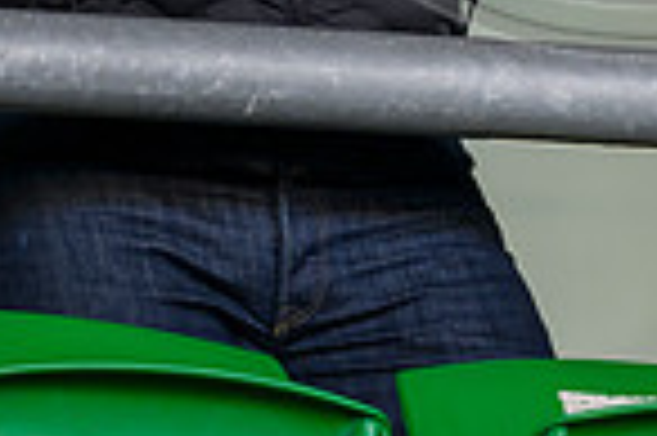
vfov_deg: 0.6
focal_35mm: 2282
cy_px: -407
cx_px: 648
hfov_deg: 0.9
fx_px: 41599
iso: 1250
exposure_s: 1/500
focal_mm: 560
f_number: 4
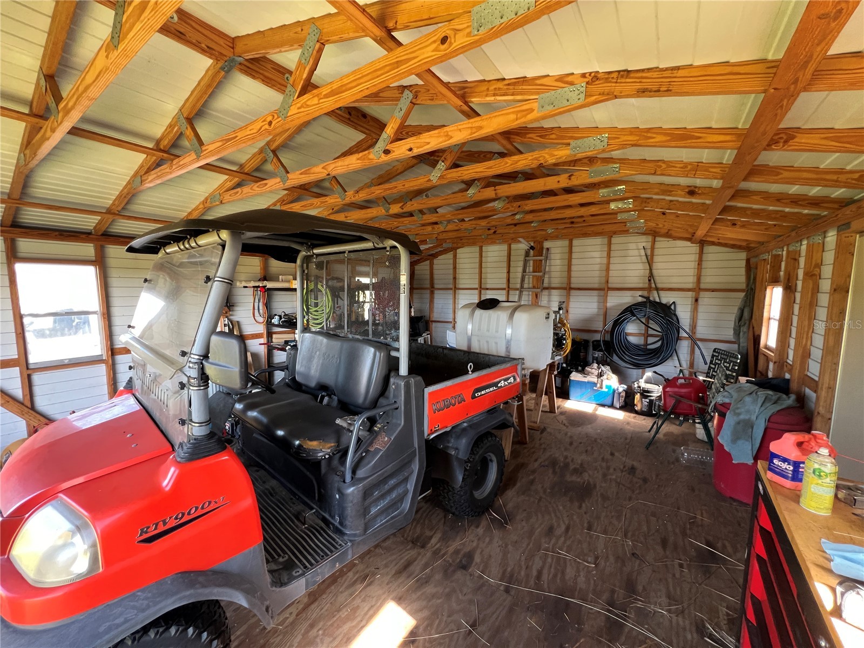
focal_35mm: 13
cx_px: 432
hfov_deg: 106.2
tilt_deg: -5.9
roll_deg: +0.5
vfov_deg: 89.9
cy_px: 324
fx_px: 324
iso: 250
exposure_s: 1/99
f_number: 1.8
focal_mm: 1.57
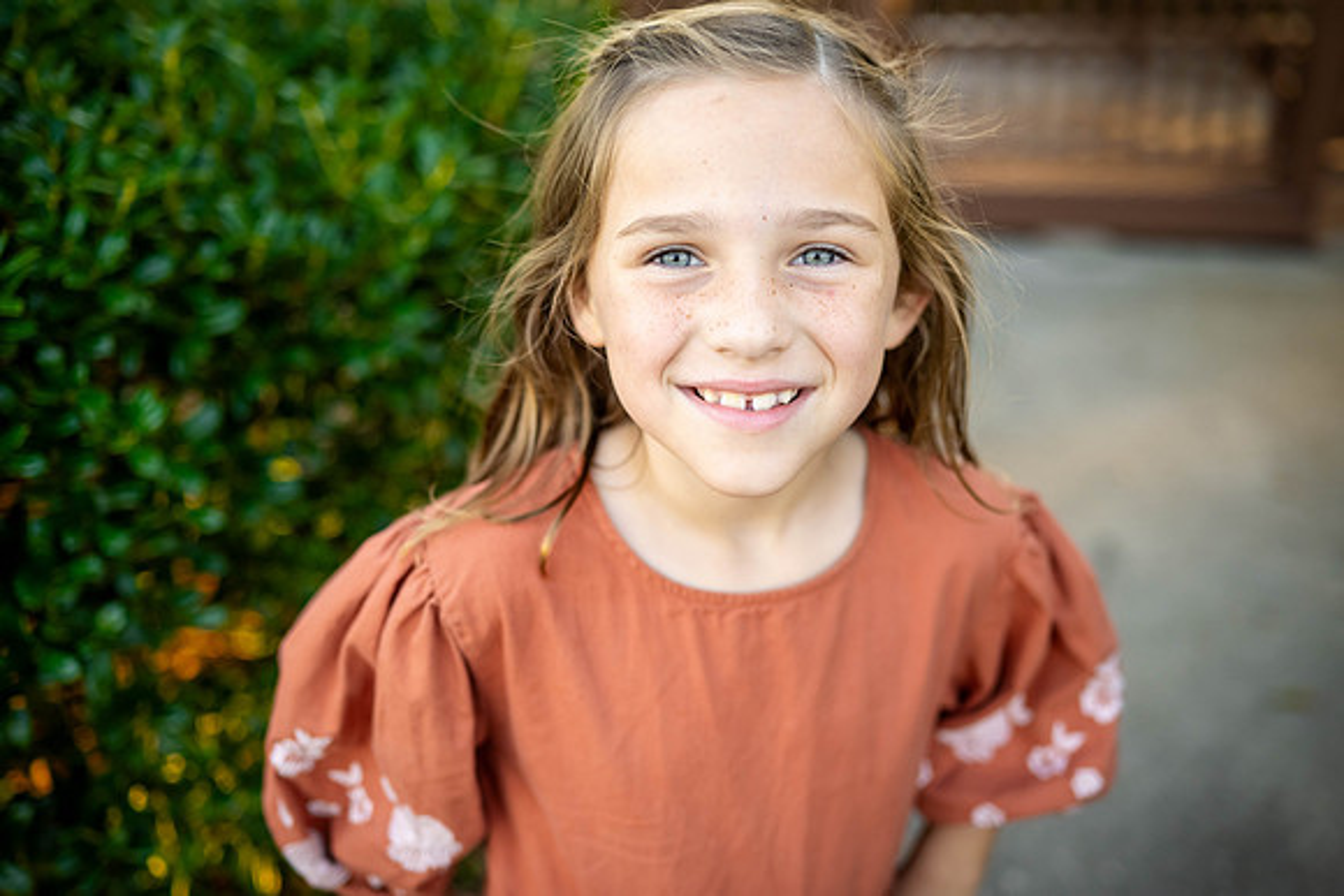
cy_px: 448
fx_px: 1307
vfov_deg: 37.9
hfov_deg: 54.4
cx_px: 672
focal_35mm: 35
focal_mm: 35
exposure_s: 1/800
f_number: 2.2
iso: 500
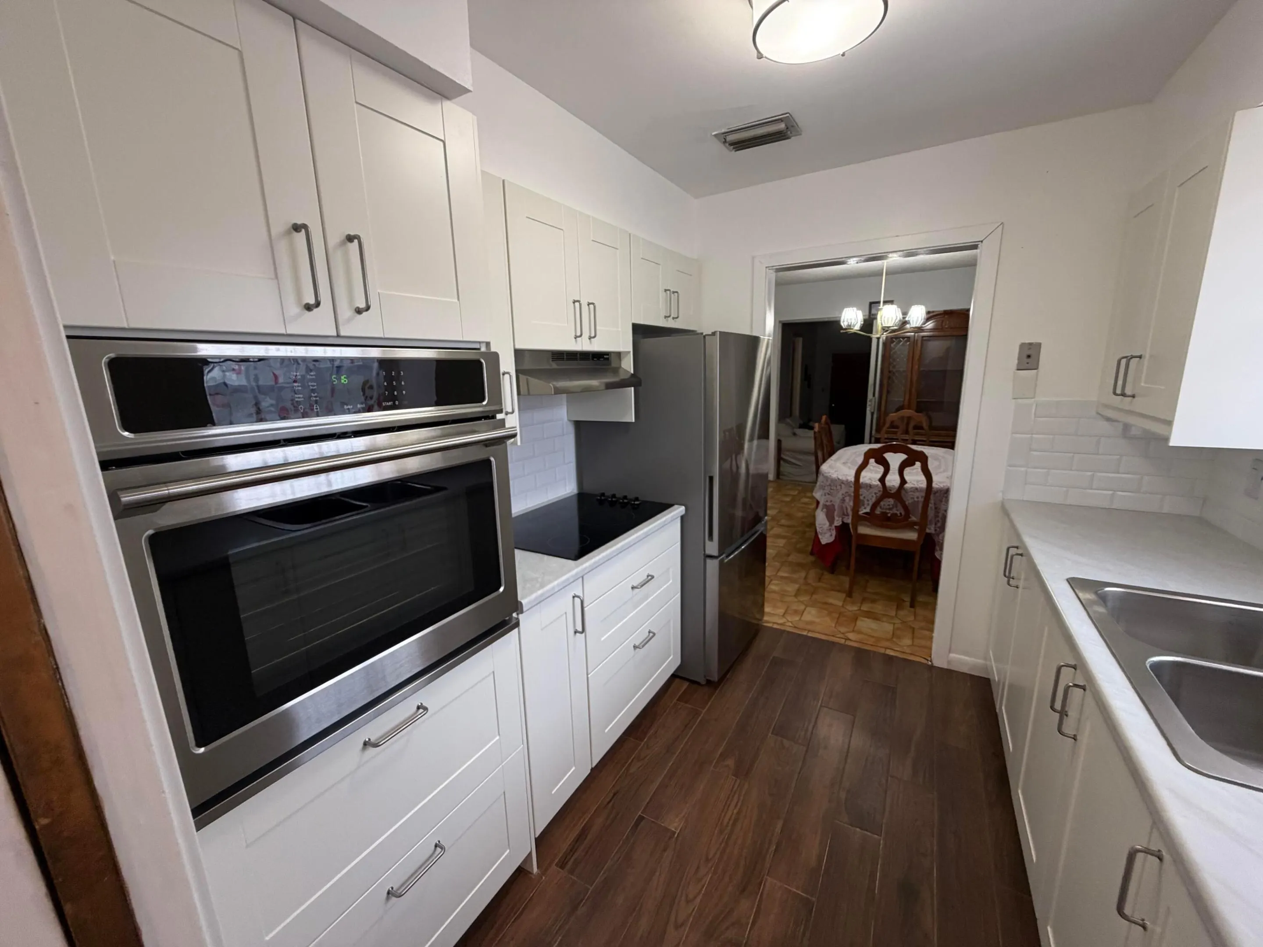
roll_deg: +1.9
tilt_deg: -12.5
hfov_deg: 102.1
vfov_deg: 85.7
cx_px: 632
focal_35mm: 14
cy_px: 474
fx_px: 511
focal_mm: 2.22
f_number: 2.2
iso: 200
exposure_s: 1/60
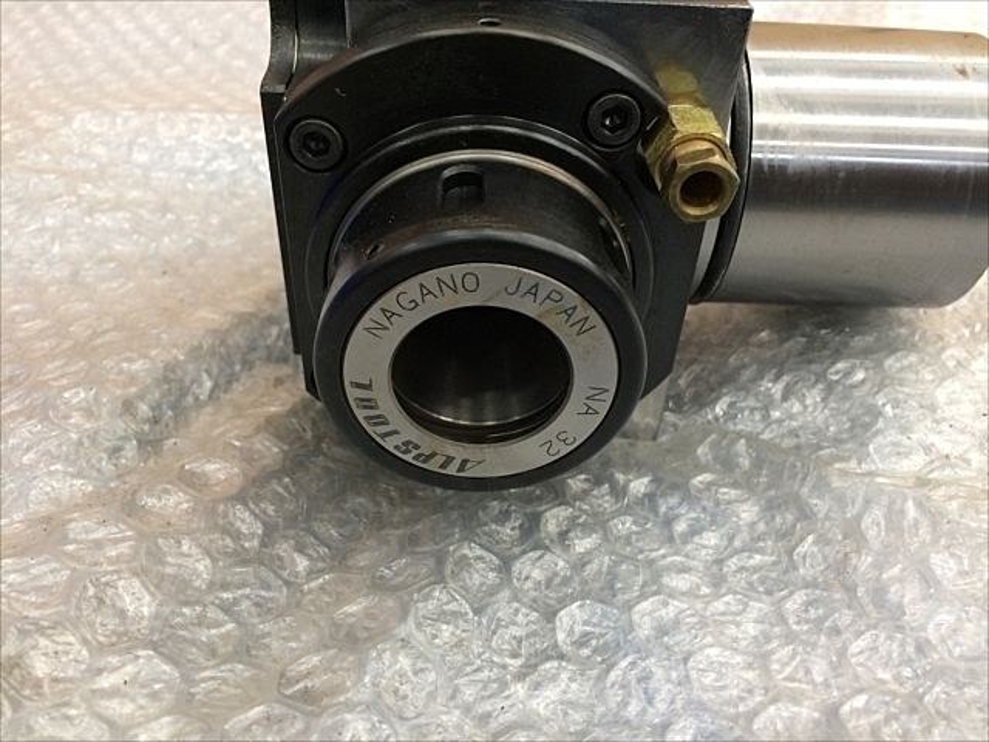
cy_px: 371
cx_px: 494
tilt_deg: -40.1
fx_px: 829
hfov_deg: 61.7
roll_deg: +0.6
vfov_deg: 48.2
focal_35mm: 29
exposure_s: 1/30
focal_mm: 4.15
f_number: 2.2
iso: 100
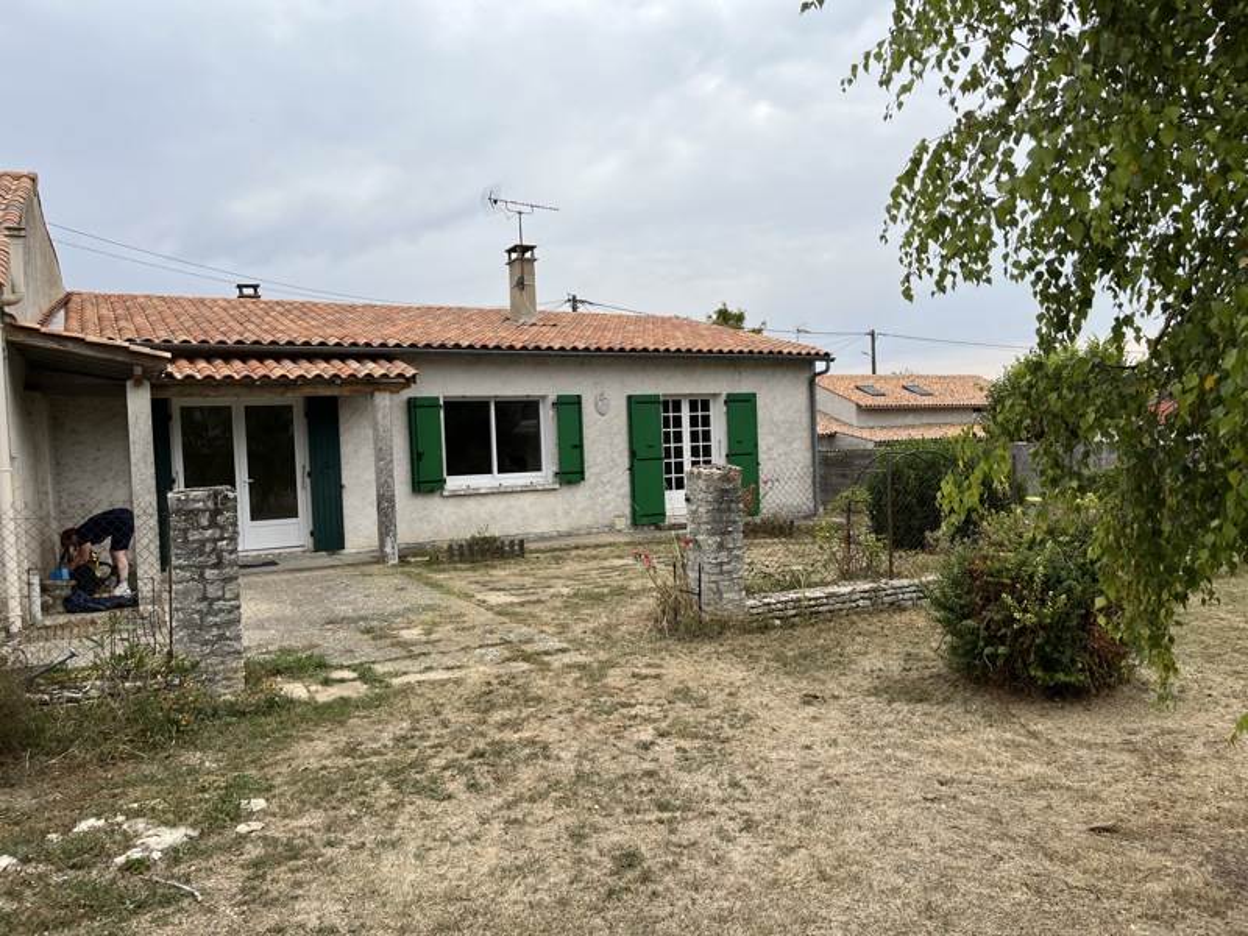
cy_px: 468
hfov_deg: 67.3
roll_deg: +1.3
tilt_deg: -0.2
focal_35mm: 26
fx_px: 937
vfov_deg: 53.1
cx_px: 624
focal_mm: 5.1
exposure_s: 1/1558
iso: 50
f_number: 1.6
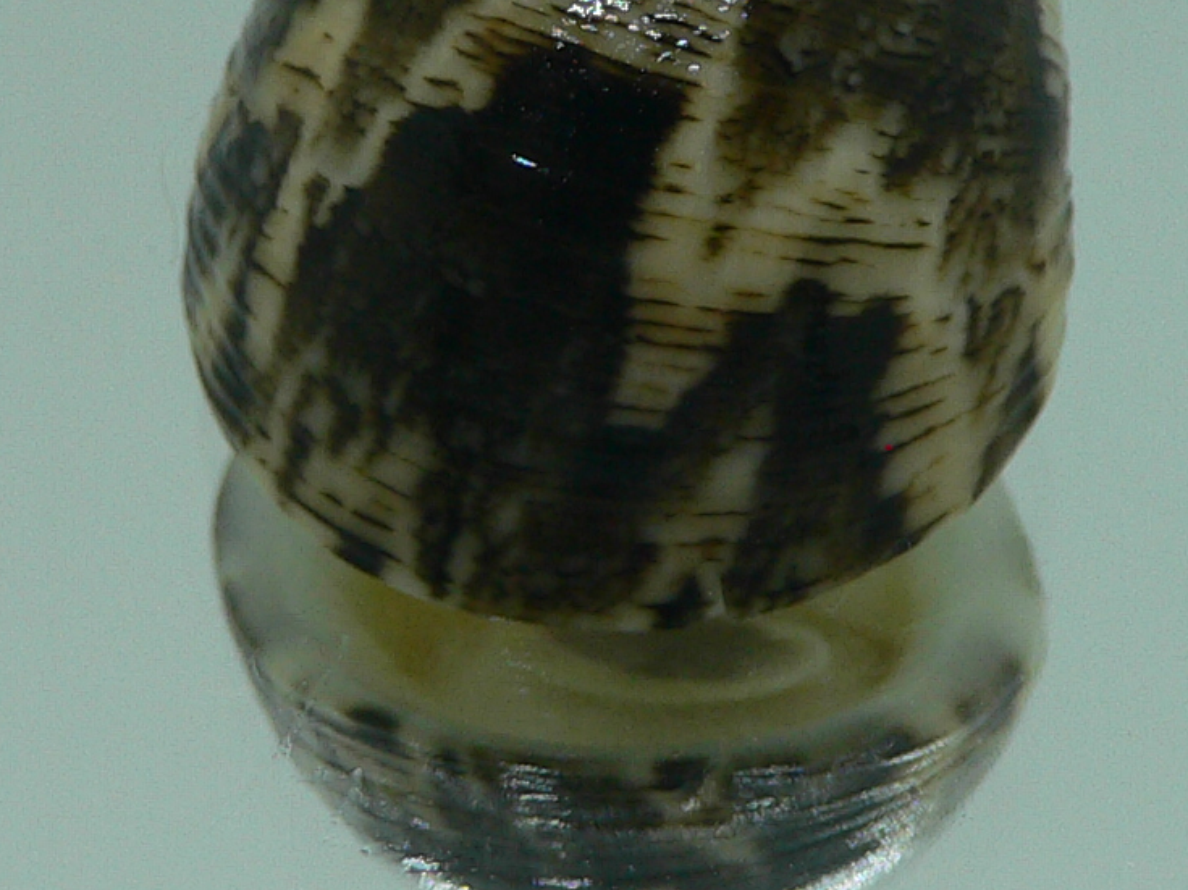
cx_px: 706
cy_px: 207
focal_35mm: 96
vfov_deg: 15.3
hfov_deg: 20.4
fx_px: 3294
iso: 80
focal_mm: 4.6
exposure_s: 1/60
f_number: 2.8
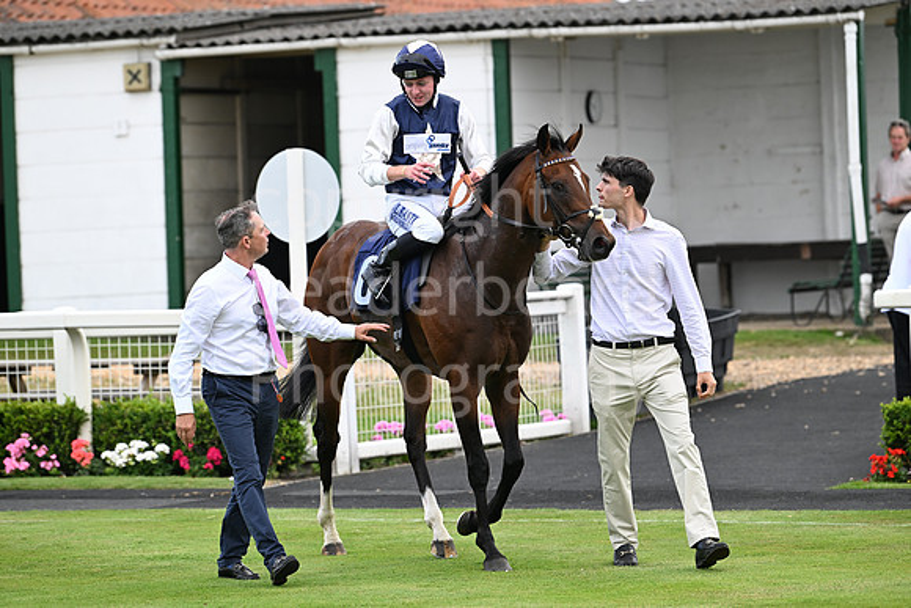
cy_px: 304
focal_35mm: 200
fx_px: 5062
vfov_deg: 6.9
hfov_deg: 10.3
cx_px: 456
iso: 400
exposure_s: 1/800
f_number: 4.5
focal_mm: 200
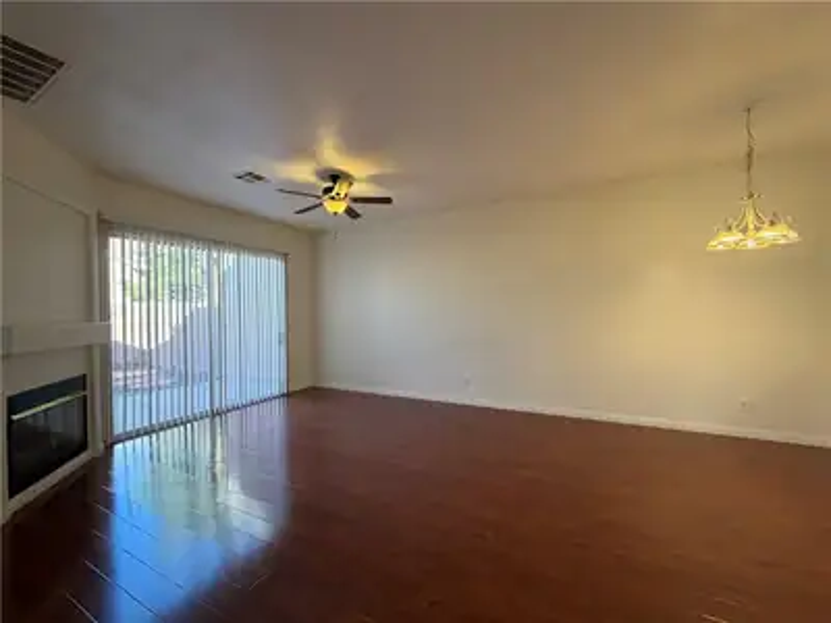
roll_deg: +0.9
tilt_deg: +0.2
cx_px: 416
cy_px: 312
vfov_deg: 85.7
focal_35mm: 14
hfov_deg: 102.1
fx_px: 336
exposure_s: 1/120
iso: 160
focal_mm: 2.22
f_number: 2.2
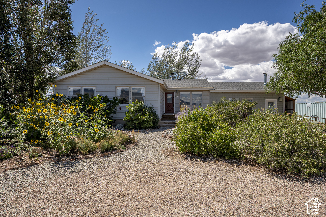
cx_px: 163
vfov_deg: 63.2
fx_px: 177
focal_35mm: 20
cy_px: 108
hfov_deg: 85.4
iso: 250
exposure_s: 1/400
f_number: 13
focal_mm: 19.5
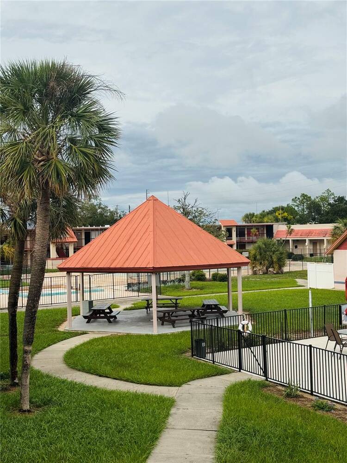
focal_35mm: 48
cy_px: 232
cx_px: 174
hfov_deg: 30.3
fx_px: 642
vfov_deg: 39.7
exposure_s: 1/4975
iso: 64
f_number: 1.78
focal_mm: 6.76
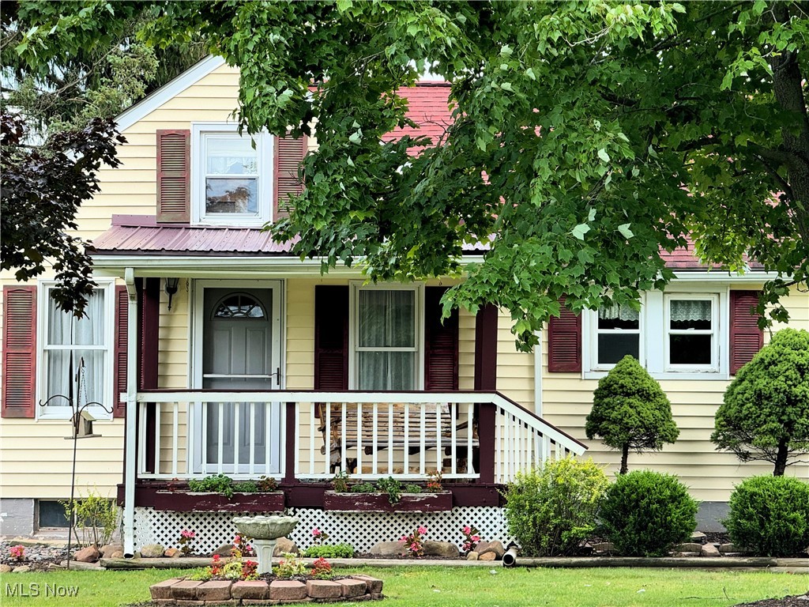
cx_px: 404
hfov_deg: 16.4
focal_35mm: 120
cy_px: 304
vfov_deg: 12.3
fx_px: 2804
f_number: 2.8
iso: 50
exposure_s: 1/170
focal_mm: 15.66
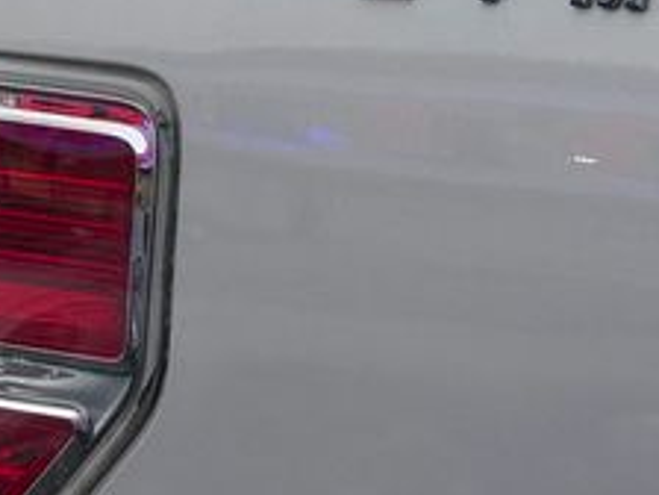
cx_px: 706
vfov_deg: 4.3
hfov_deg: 5.8
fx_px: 6530
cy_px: 339
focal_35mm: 343
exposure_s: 1/160
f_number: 2.8
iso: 50
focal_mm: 15.66
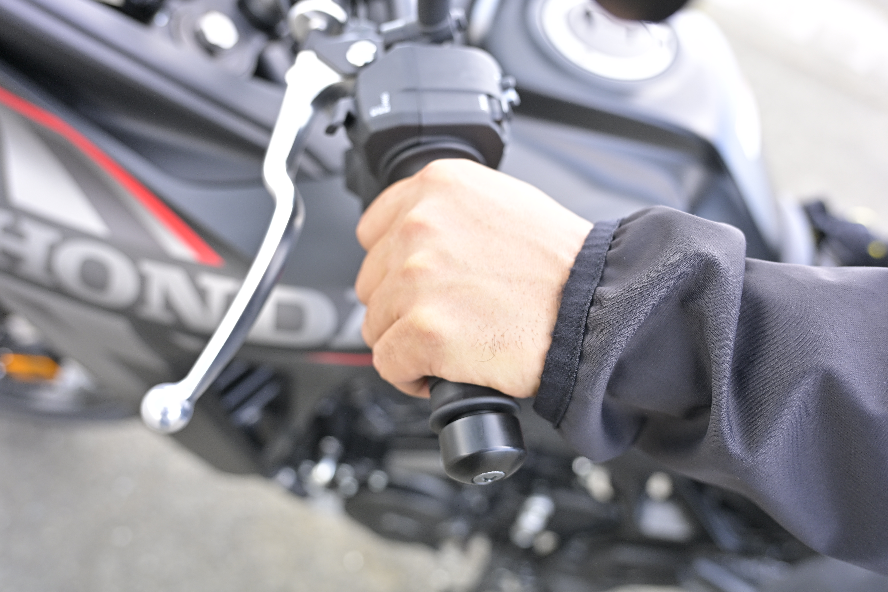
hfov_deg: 58.7
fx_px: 789
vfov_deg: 41.1
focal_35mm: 32
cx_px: 444
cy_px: 296
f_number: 4
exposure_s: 1/200
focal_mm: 32
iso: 320
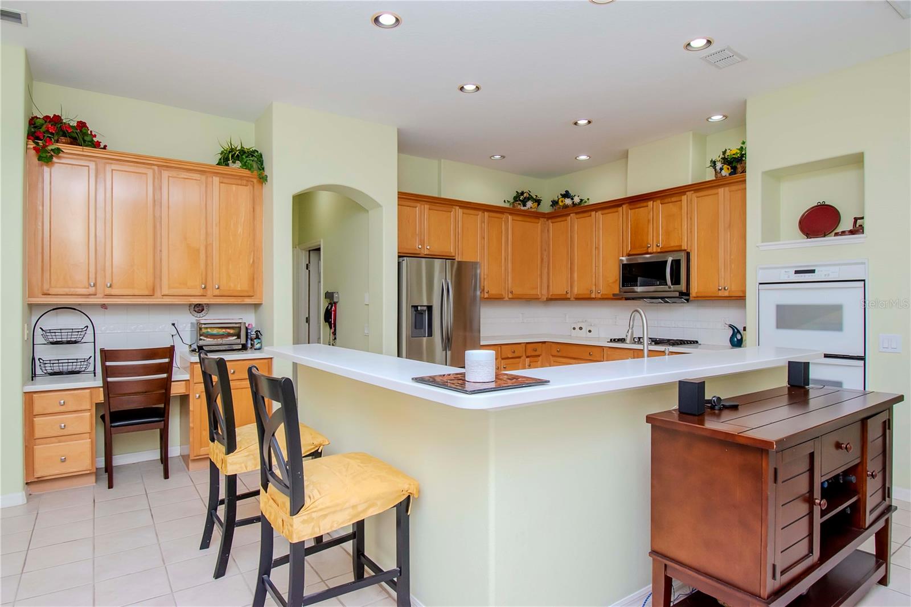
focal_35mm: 20
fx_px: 493
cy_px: 304
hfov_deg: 85.4
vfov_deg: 63.2
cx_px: 456
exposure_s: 1/160
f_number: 9
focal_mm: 13
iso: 800
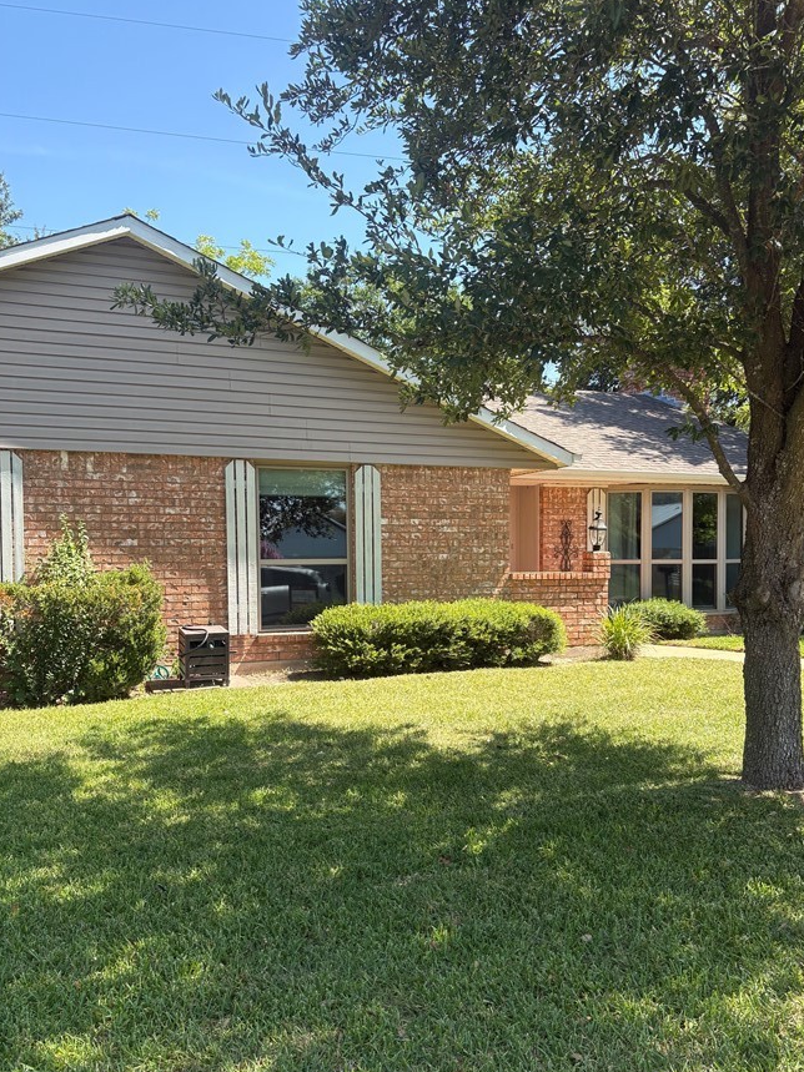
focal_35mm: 31
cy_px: 587
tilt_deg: -1.9
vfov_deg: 58.3
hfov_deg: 45.4
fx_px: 960
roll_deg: -0.2
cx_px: 407
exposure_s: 1/791
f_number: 1.6
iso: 50
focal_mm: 5.96
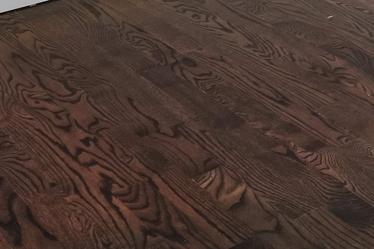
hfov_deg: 16.6
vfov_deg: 12.1
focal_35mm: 87
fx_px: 904
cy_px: -377
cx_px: 783
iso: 400
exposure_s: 1/15
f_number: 8
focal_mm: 16
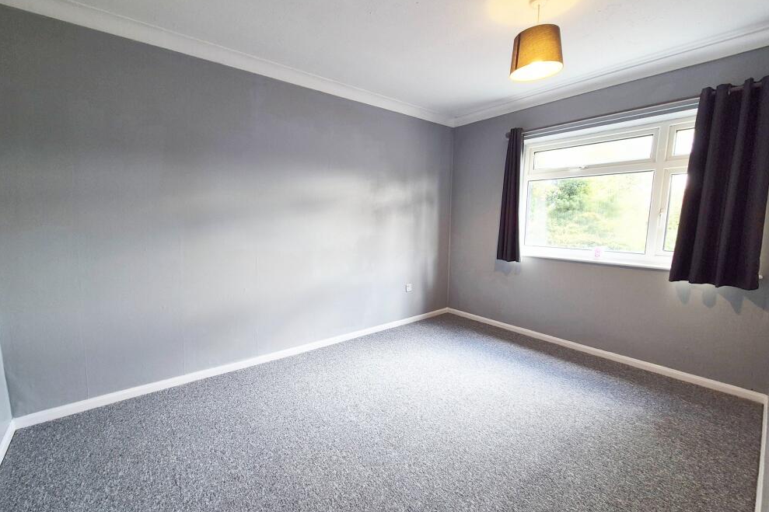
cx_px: 383
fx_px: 299
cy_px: 263
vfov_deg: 81.2
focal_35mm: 14
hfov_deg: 104.3
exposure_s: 1/50
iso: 50
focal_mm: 2.2
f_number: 2.2
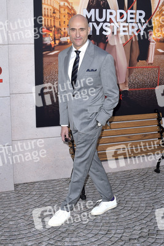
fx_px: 218
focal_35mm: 32
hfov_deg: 41.1
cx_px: 82
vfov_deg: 58.7
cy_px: 123
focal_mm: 32
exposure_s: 1/250
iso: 400
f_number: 6.3
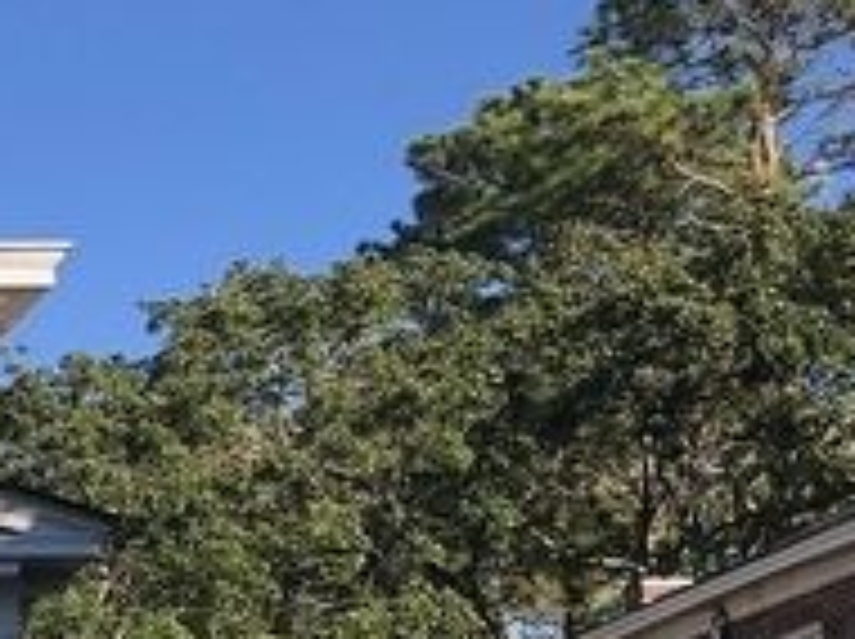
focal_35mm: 118
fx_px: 2911
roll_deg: +0.5
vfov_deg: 12.2
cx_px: -922
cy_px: 765
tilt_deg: +8.5
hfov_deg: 13.8
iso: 20
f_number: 1.8
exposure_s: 1/1056
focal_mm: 4
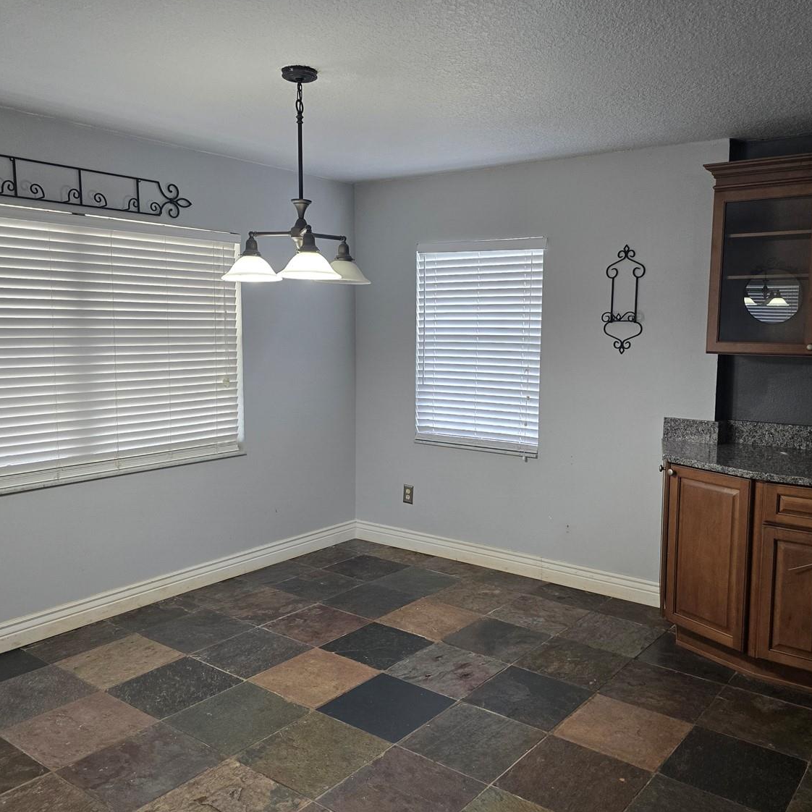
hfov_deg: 55.6
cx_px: 438
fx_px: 770
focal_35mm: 29
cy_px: 402
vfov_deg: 55.6
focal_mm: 6.3
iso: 250
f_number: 1.7
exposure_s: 1/120
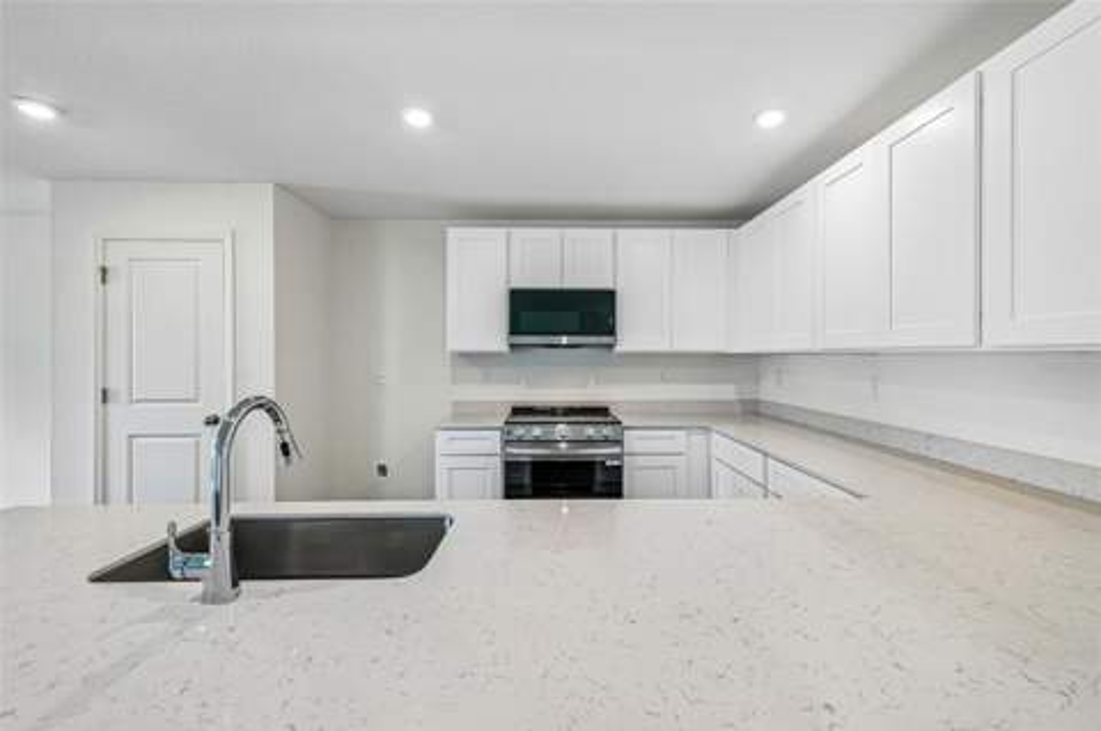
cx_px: 550
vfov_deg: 81.1
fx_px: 428
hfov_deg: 104.3
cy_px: 366
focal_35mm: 14
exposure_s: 1/15
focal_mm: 14
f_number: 8
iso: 400
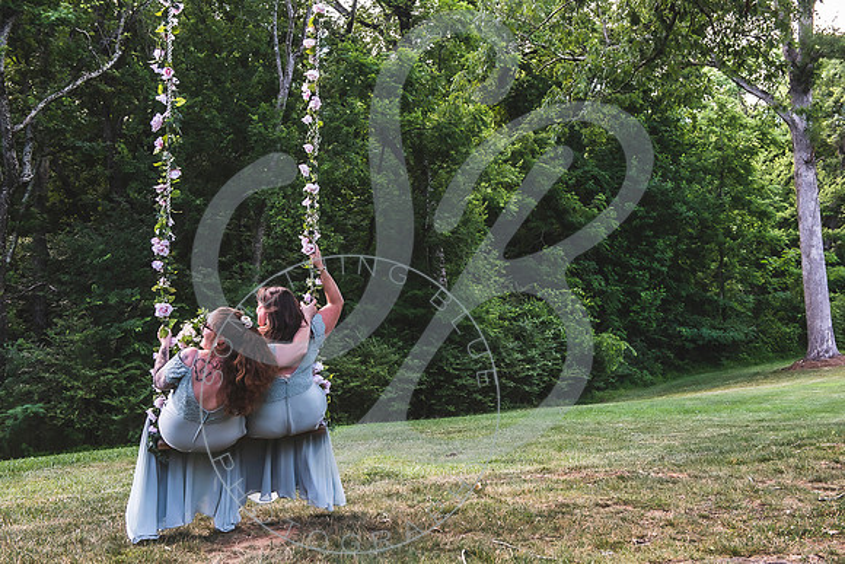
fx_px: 1033
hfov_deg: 44.5
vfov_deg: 30.5
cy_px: 282
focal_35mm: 44
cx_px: 422
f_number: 7.1
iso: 640
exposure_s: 1/250
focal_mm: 44
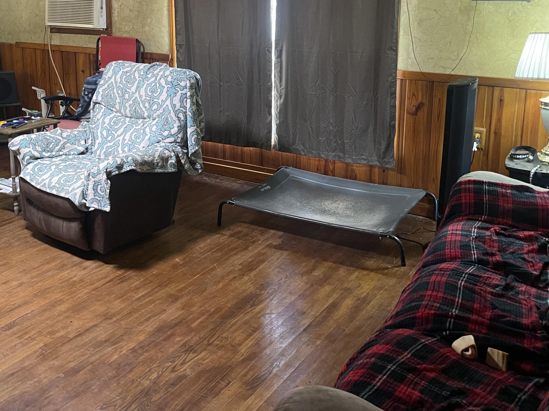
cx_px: 212
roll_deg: -0.4
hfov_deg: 47.5
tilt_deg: -12.5
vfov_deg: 36.1
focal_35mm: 39
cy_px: 113
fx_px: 618
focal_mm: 5.1
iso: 500
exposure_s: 1/40
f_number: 1.6
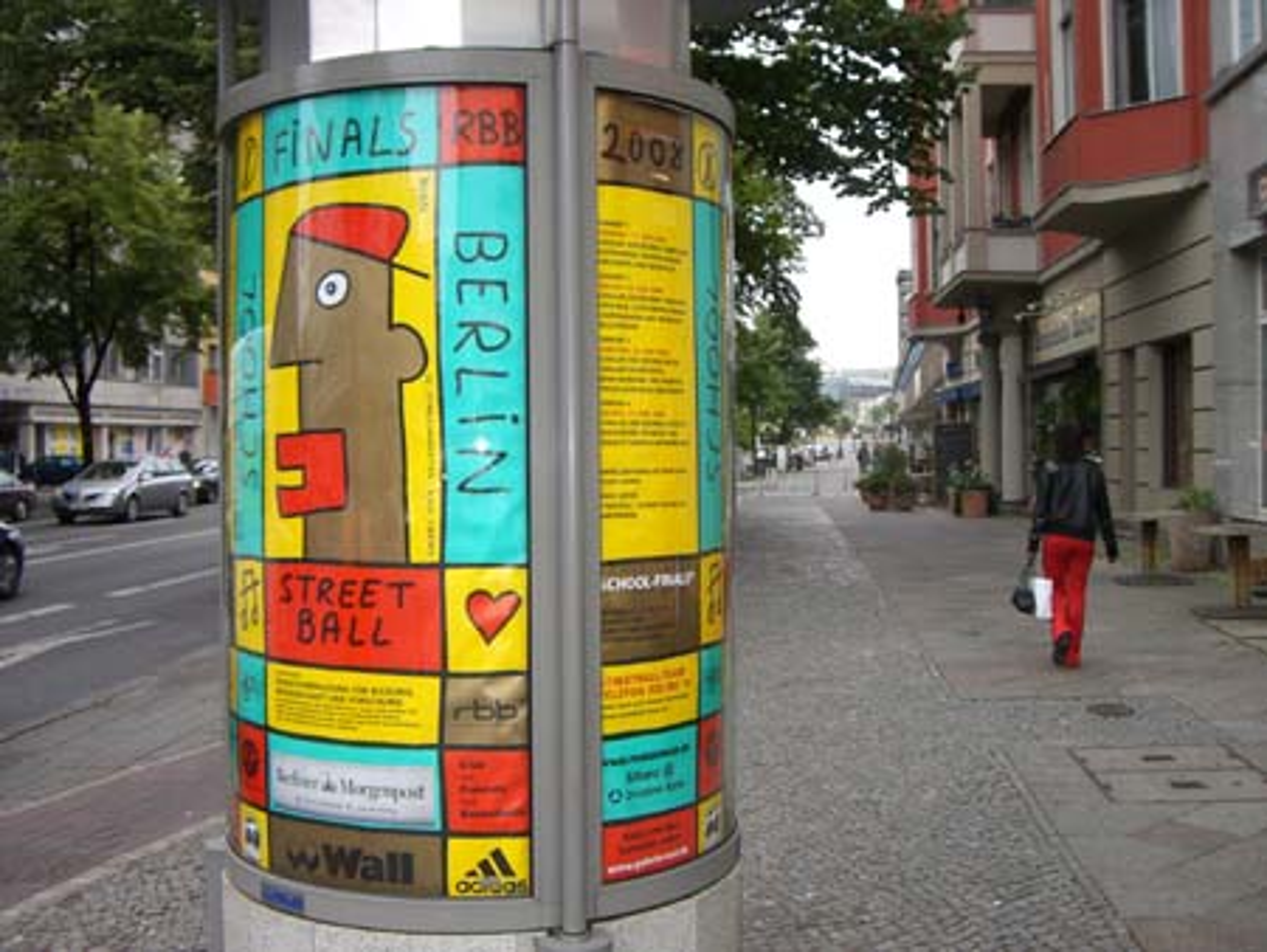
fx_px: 1392
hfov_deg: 49.0
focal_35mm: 38
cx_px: 634
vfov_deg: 37.8
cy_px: 476
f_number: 2.7
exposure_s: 1/125
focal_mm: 6.2
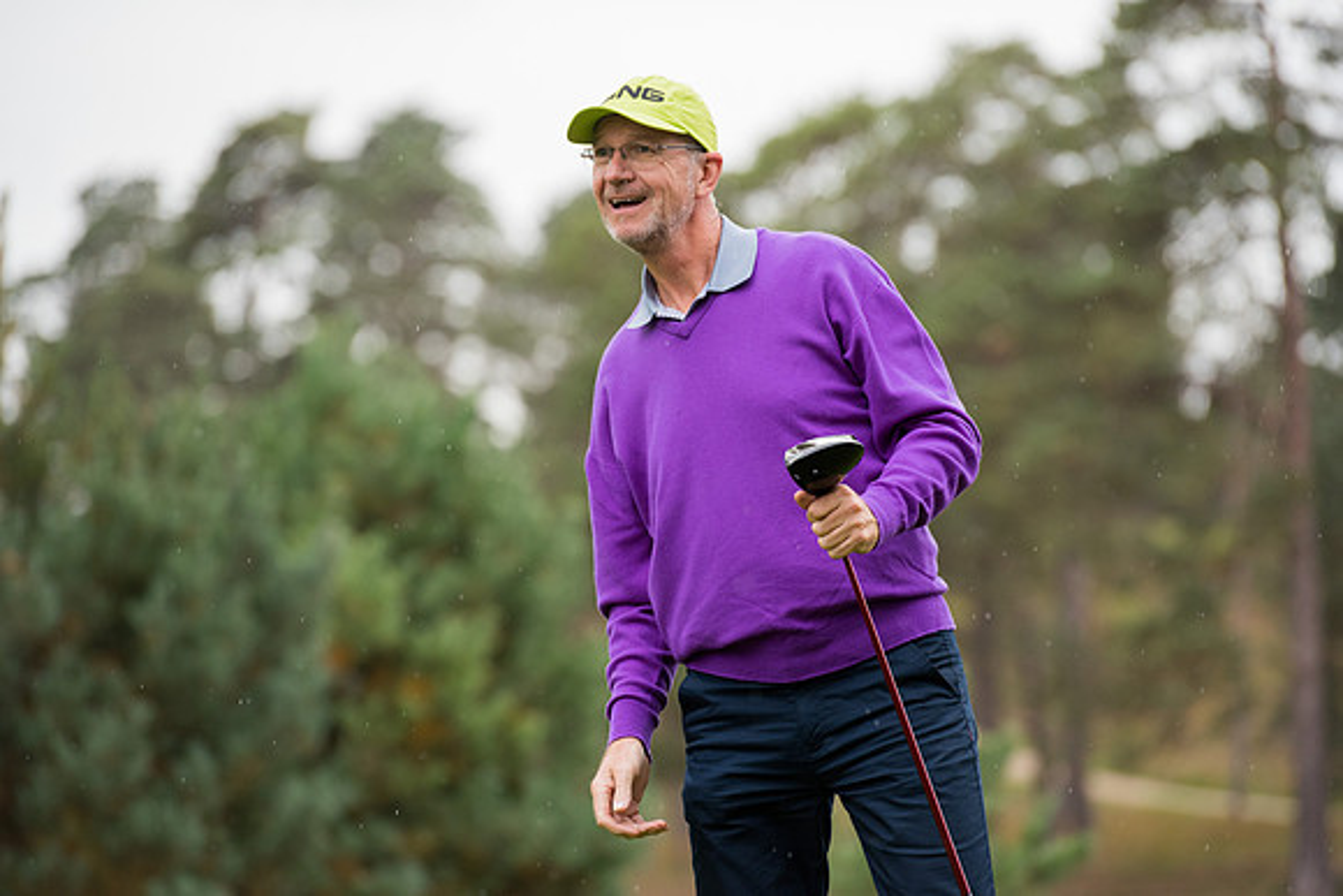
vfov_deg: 6.9
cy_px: 448
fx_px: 7463
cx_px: 672
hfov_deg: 10.3
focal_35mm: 200
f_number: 4
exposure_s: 1/1000
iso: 1000
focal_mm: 200
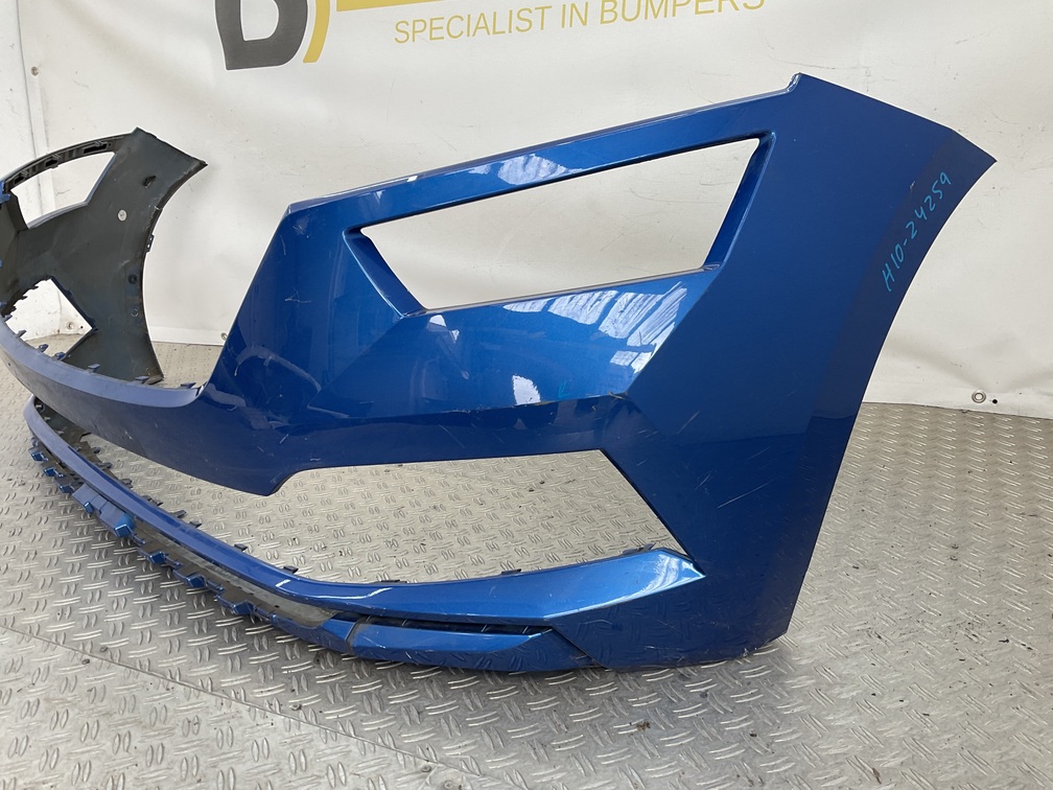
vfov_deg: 48.2
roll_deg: +1.4
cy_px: 395
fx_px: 882
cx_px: 526
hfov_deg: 61.7
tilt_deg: -18.0
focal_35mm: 29
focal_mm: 3
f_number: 1.8
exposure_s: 1/120
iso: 20
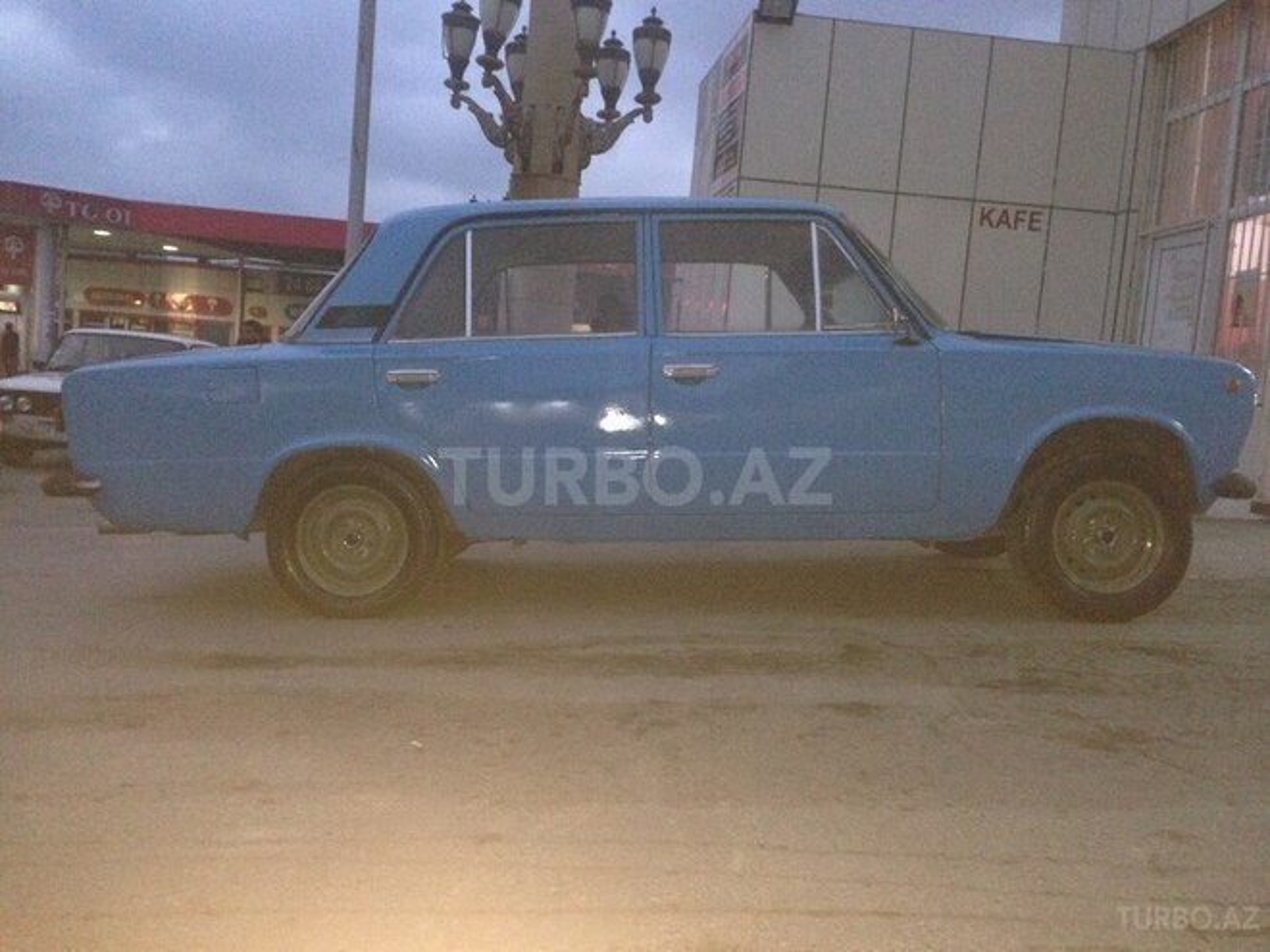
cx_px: 635
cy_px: 476
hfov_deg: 55.4
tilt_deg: -4.0
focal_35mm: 33
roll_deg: -5.7
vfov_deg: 42.9
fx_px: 1211
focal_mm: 4.12
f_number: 2.4
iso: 320
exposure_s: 1/16
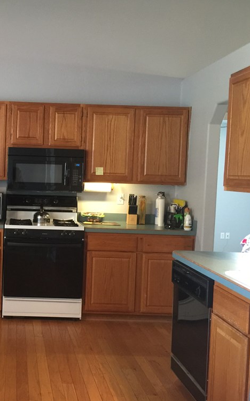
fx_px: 458
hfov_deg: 29.3
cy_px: 201
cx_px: 25
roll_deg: -2.9
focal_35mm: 42
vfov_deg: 47.2
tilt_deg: -5.1
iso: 125
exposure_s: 1/15
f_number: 2.2
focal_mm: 4.15
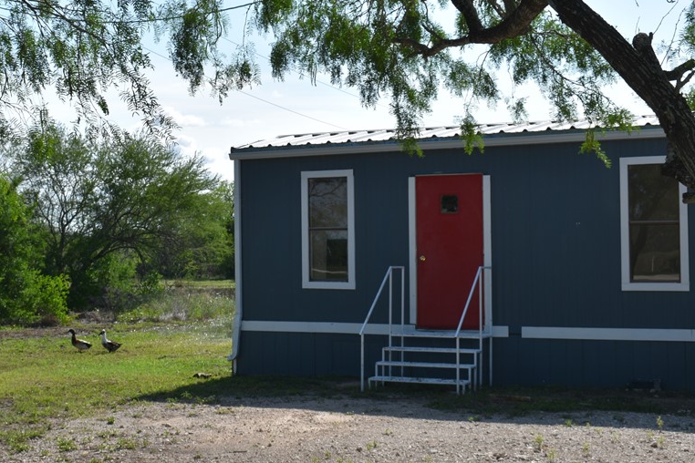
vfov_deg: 23.5
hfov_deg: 34.2
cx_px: 214
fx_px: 1114
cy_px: 216
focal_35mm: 58
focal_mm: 27
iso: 100
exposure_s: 1/200
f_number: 11
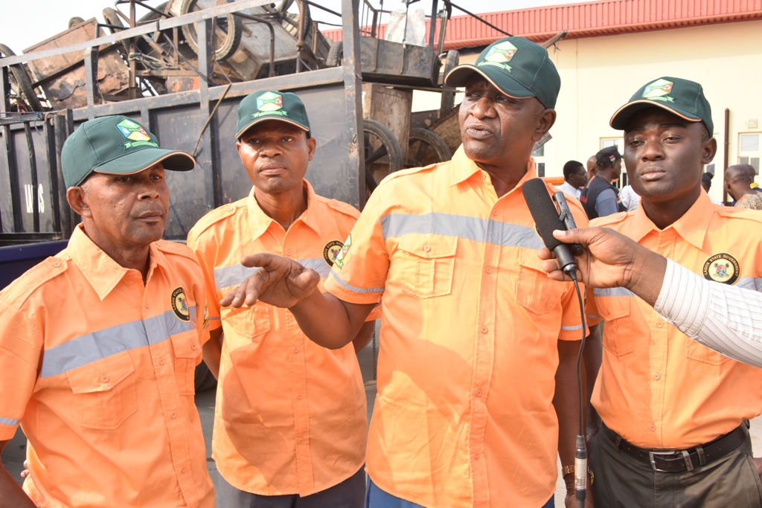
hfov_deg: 54.4
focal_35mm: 35
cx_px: 381
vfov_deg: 37.9
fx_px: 741
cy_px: 254
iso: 500
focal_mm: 35
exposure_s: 1/125
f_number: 10
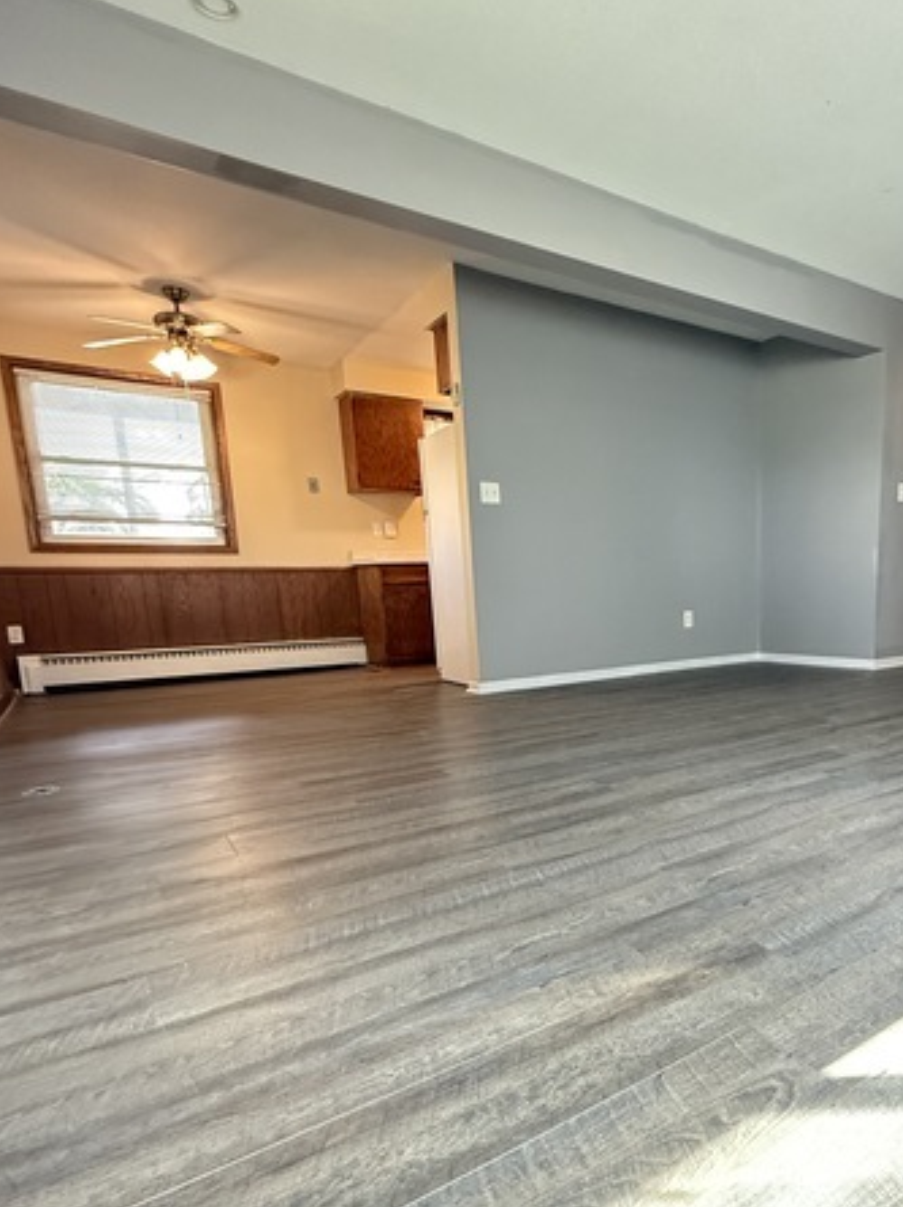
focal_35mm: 21
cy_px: 723
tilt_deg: -9.8
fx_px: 731
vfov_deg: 78.1
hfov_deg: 61.1
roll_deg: +1.0
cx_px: 635
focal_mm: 2.22
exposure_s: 1/60
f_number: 2.2
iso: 800
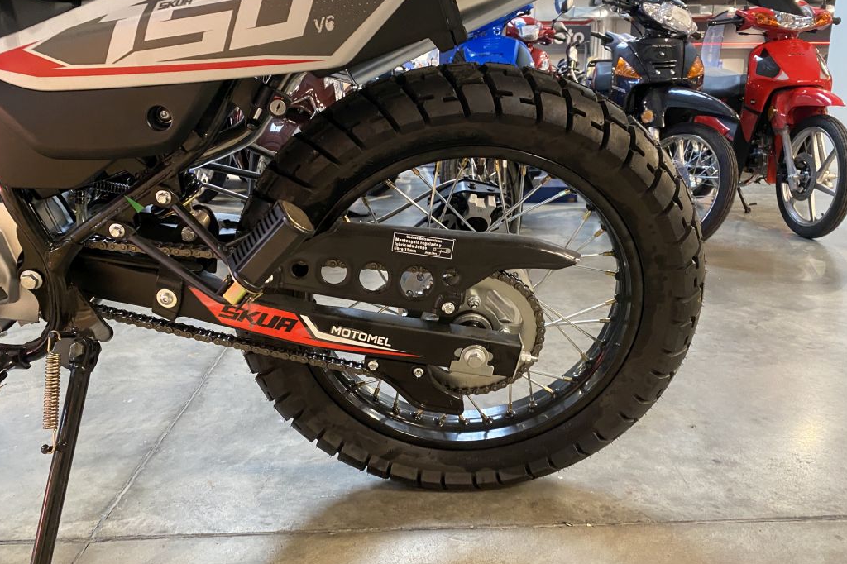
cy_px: 267
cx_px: 421
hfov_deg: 65.5
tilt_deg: -12.6
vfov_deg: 46.4
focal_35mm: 28
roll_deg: +1.1
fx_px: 659
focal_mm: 4.25
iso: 400
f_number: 1.8
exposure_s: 1/33
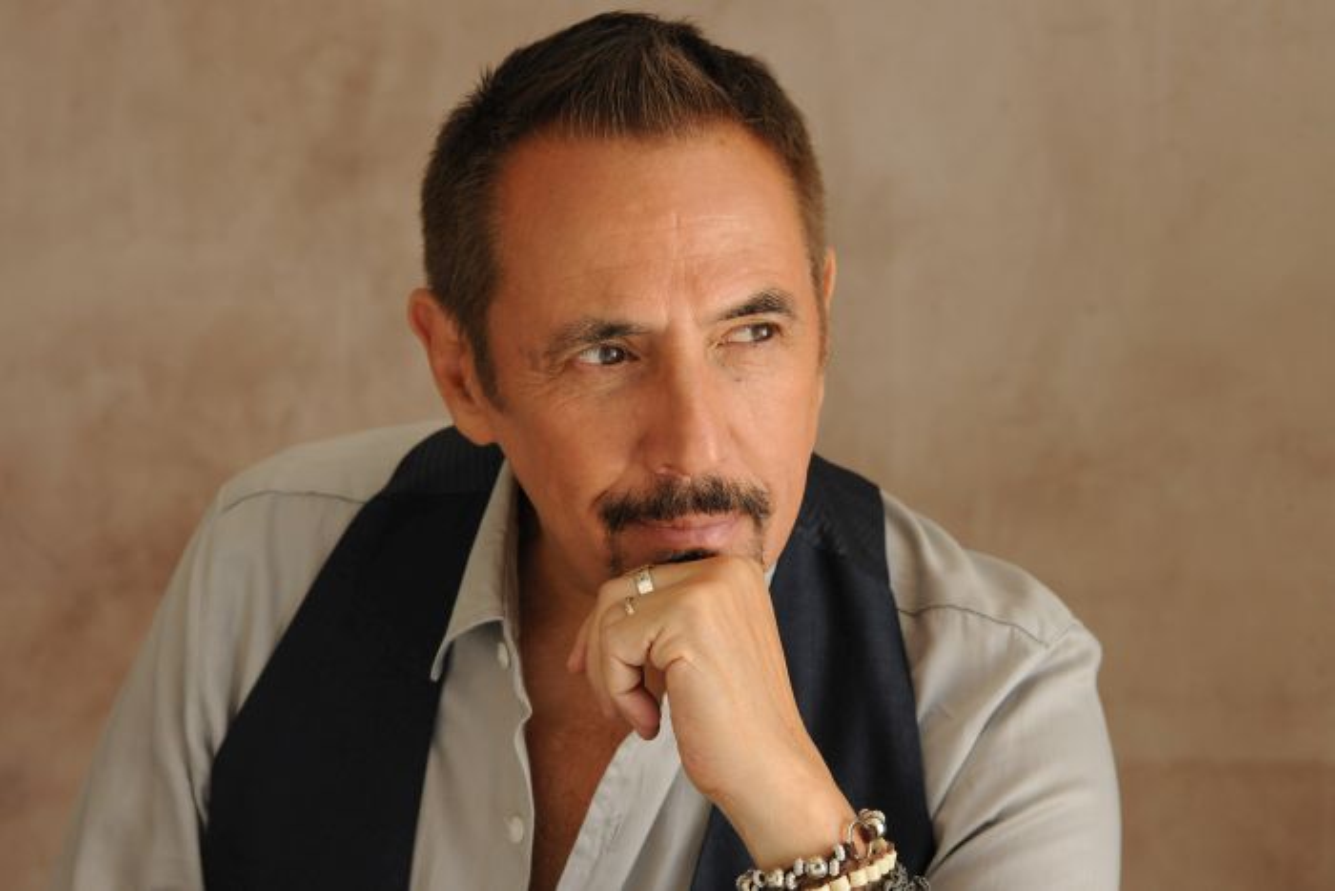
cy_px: 446
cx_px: 668
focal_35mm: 85
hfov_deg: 23.9
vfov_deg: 16.1
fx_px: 3153
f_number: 10
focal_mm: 85
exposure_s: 1/200
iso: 800
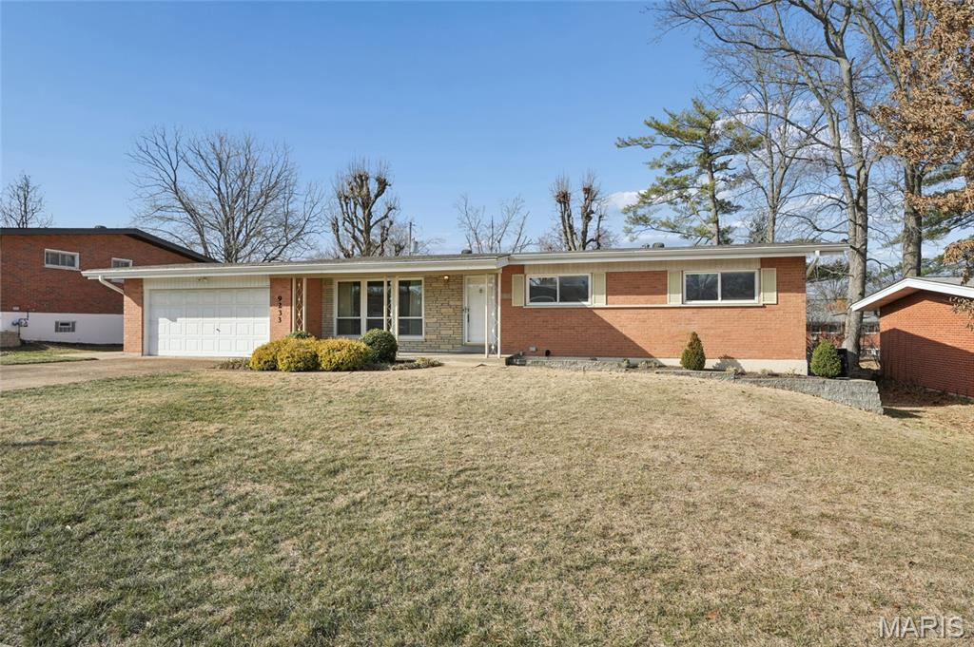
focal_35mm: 19
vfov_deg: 64.5
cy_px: 324
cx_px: 487
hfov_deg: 87.0
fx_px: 514
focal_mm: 19
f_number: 8
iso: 400
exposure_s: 1/1000
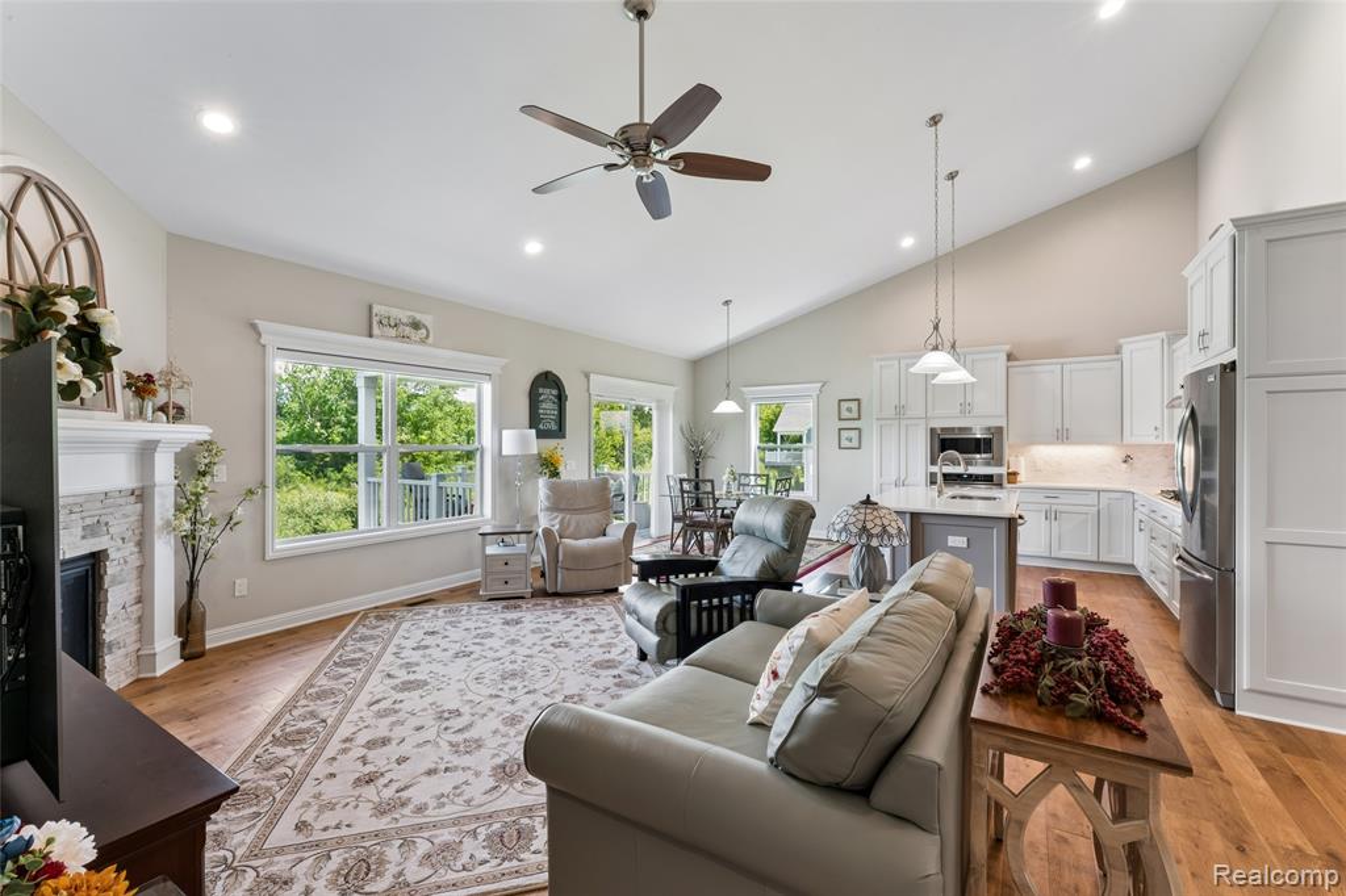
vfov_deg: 76.5
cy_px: 448
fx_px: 568
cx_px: 673
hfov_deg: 99.7
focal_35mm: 15
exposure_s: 1/3.33
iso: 400
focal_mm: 15.2
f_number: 18
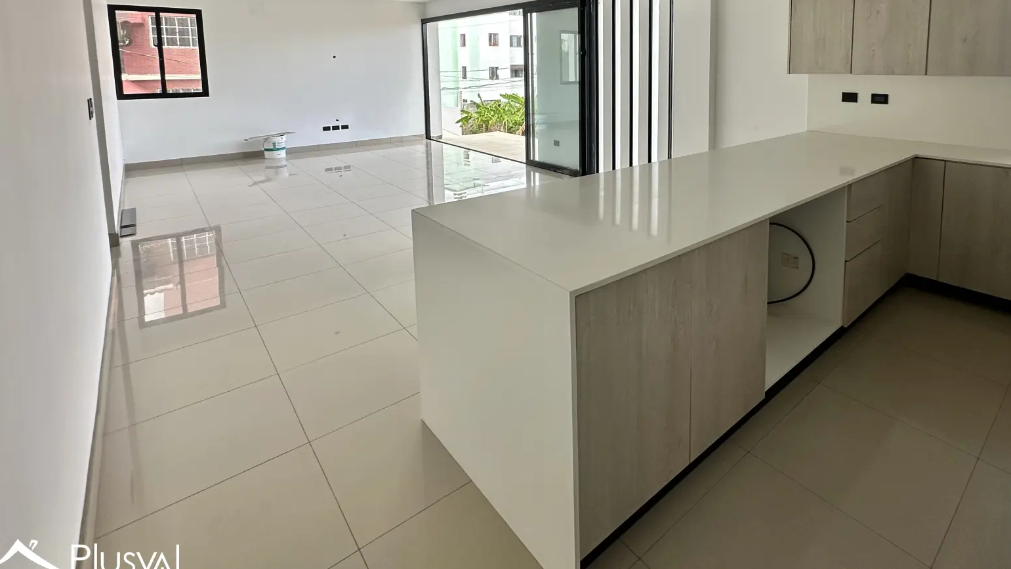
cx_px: 607
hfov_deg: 88.4
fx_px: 509
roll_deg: +0.0
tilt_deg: -5.0
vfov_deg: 54.4
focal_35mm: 19
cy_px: 116
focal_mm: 2.22
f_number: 2.2
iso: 40
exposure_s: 1/130
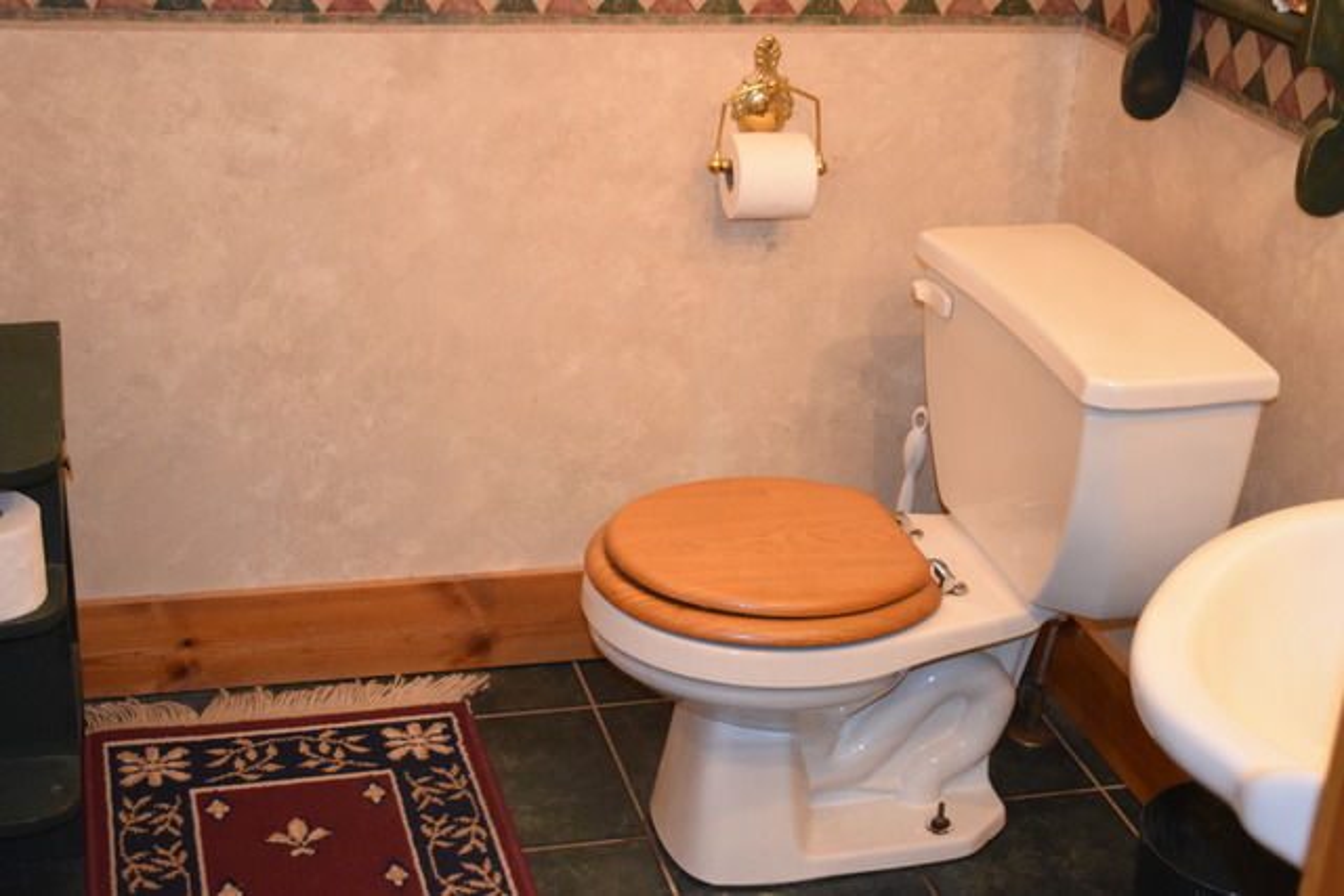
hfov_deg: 37.8
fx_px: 1960
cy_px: 448
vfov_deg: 25.8
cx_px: 672
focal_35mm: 52
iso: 3200
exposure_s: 1/60
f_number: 4.5
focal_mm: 35
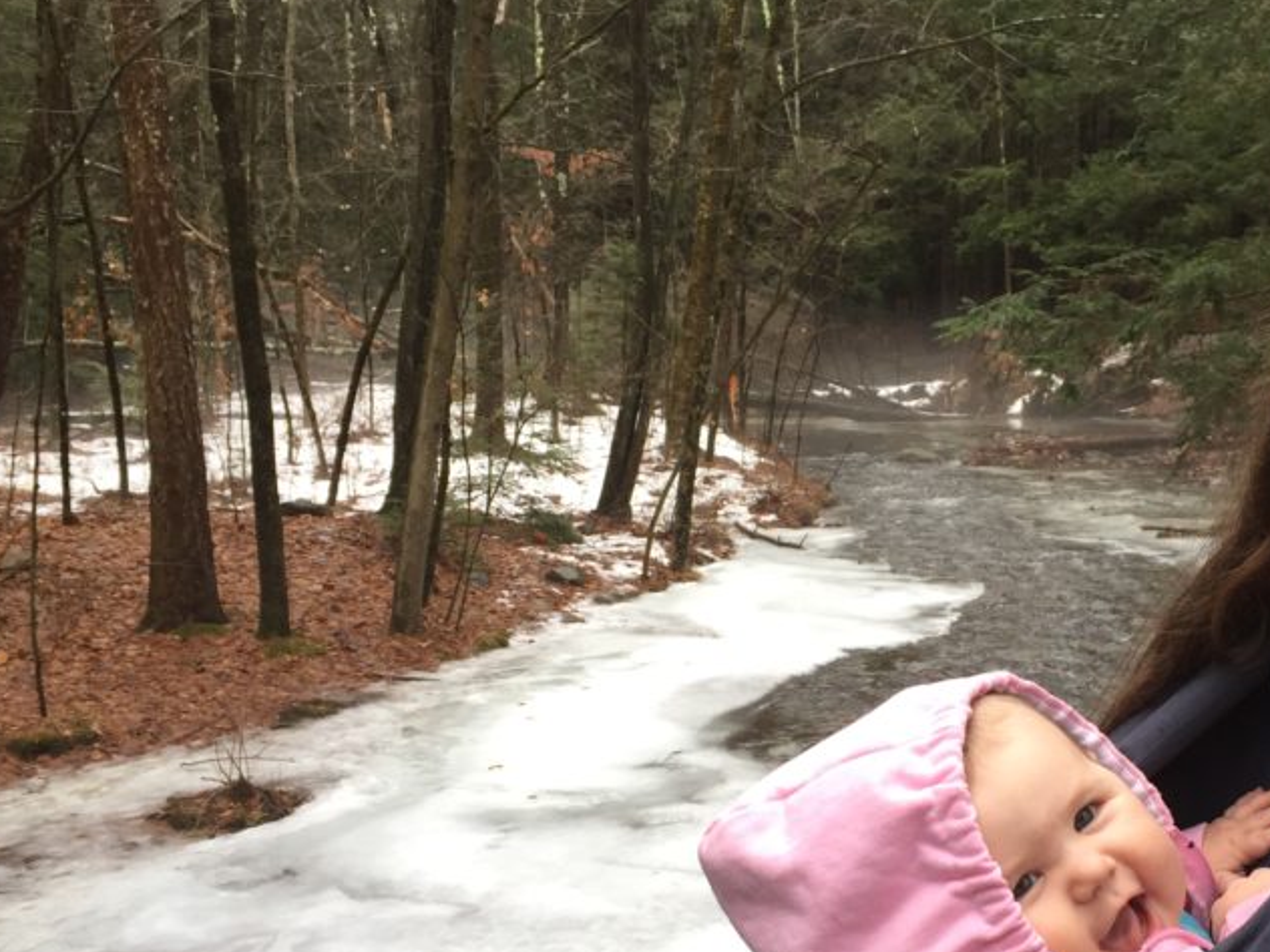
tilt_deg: -12.0
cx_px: 874
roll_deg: -0.3
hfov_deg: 39.8
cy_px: 725
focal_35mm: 47
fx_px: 1724
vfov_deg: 30.3
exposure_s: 1/120
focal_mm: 4.15
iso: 50
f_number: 2.2
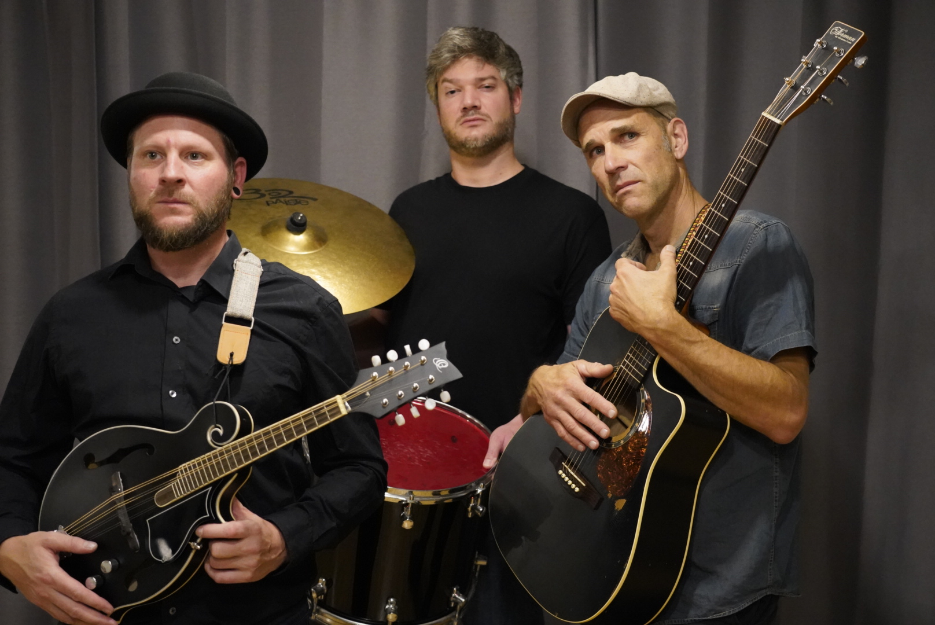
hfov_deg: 41.1
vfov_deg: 28.1
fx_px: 1248
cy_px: 312
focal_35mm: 48
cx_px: 468
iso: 12800
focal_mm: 48
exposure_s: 1/100
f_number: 4
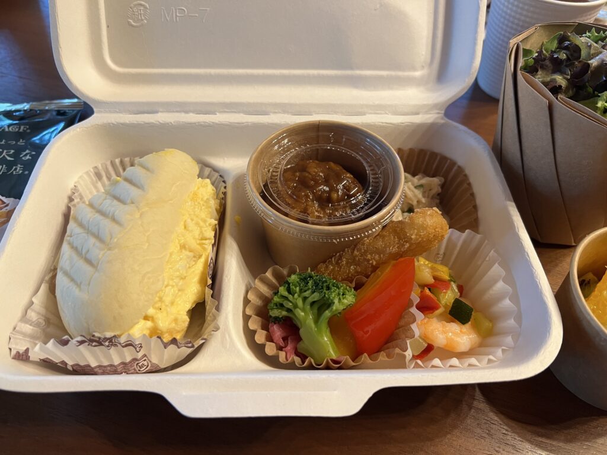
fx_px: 456
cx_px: 304
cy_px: 228
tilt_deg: -51.2
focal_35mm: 26
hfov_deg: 67.3
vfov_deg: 53.1
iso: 160
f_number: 1.5
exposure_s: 1/50
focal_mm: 5.7
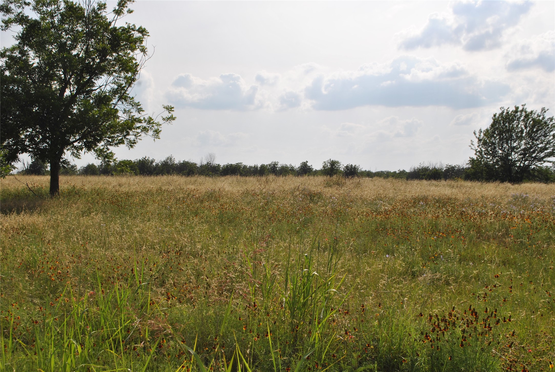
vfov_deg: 28.1
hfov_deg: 41.1
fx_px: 741
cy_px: 186
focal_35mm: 48
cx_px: 278
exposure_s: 1/400
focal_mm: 32
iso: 100
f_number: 10
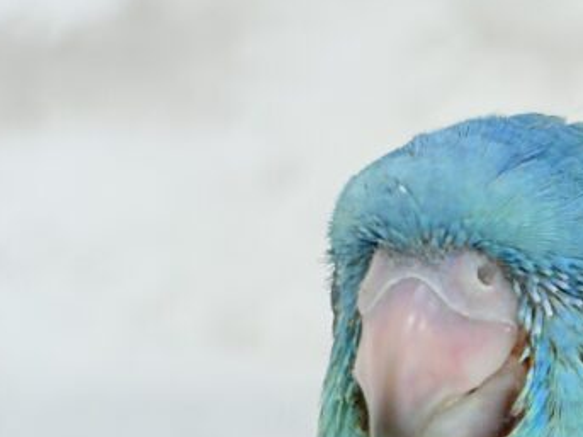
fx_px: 3064
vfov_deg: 8.1
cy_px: 486
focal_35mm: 182
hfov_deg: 10.7
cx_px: 673
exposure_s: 1/100
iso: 80
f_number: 1.6
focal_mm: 5.96
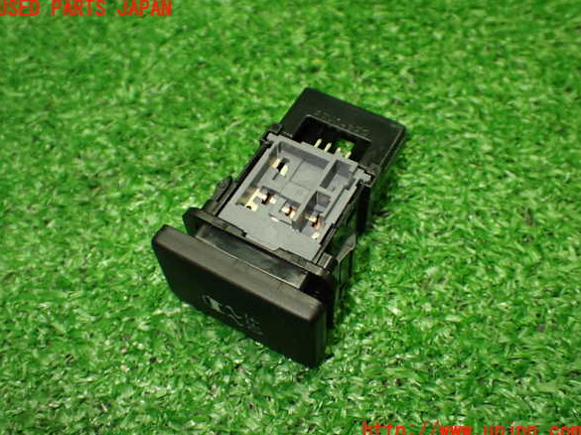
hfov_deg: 47.9
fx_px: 654
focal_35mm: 39
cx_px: 289
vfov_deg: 36.8
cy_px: 220
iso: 640
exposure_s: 1/160
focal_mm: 6.83
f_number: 2.7
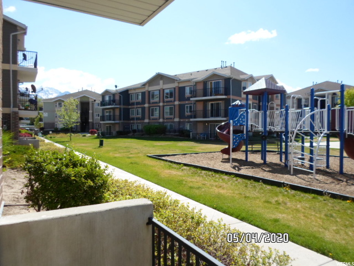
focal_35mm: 25
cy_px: 133
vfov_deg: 54.9
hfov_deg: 69.4
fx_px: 256
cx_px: 177
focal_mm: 4.5
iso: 80
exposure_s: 1/1000
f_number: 2.5
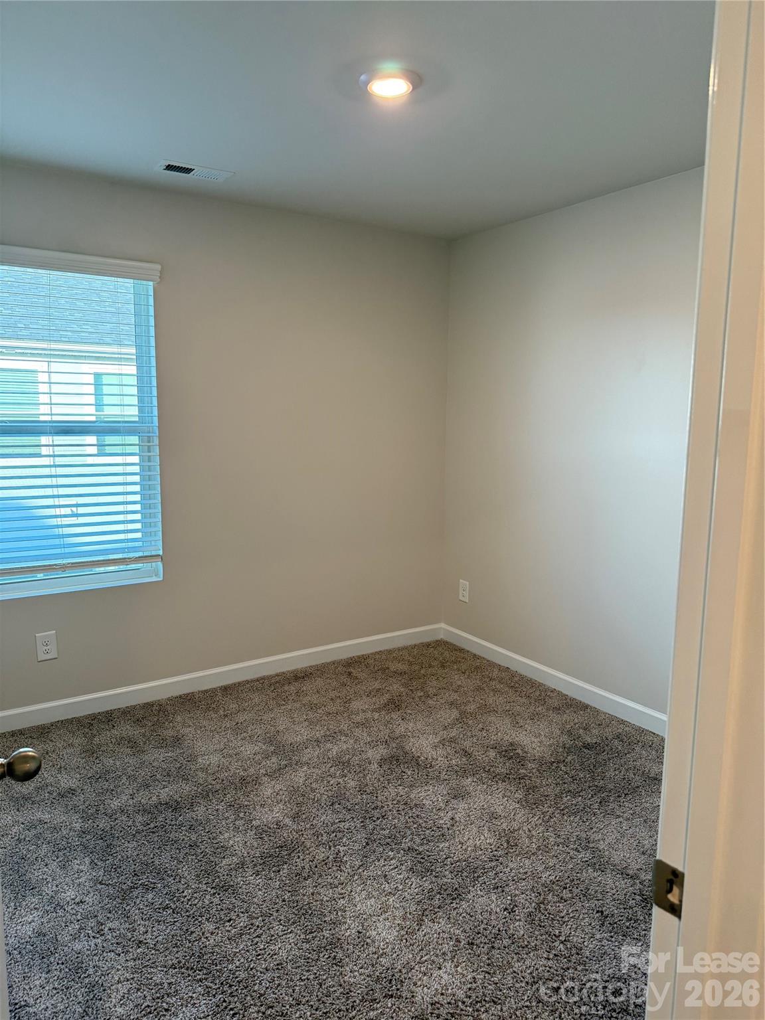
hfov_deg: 56.8
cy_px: 510
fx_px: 707
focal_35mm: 24
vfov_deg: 71.6
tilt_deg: -3.3
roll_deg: -0.3
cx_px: 382
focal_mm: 6.76
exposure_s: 1/120
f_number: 1.78
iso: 320
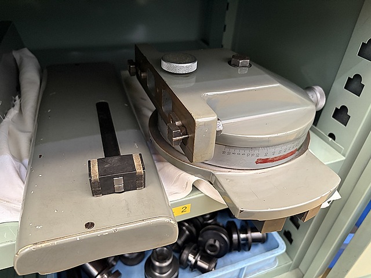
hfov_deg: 67.3
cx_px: 186
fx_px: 279
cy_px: 139
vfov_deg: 53.1
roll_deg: -4.3
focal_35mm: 26
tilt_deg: -37.1
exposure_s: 1/40
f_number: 1.6
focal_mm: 5.96
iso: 500
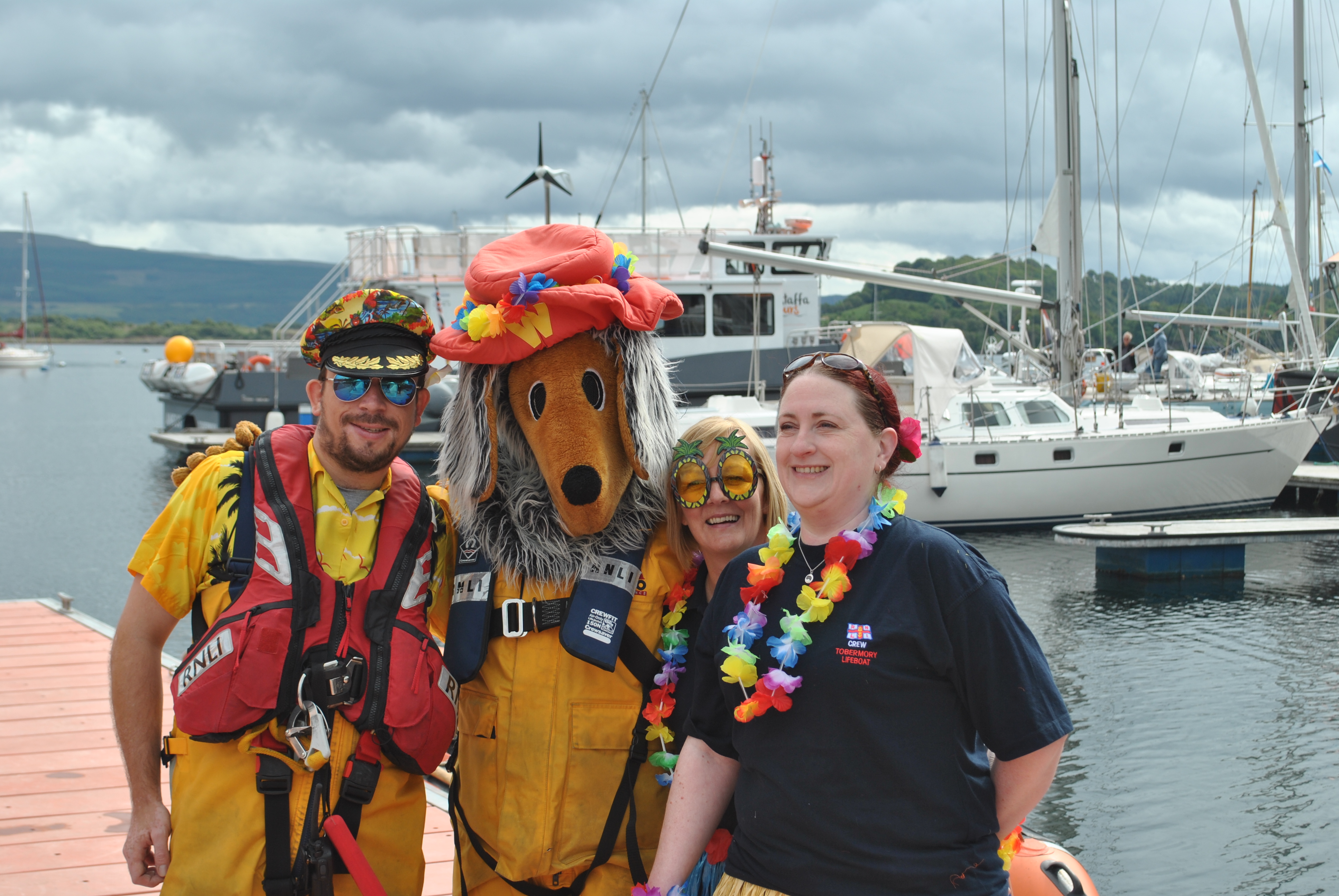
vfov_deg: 22.7
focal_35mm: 60
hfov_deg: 33.4
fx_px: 2234
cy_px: 448
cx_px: 670
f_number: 8
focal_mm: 40
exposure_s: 1/250
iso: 100
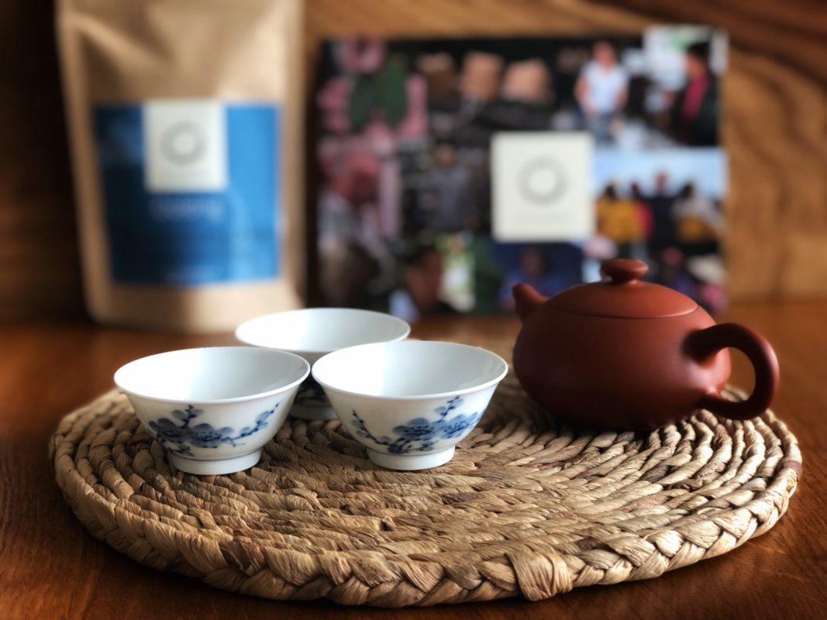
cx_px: 414
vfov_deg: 25.7
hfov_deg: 33.8
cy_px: 310
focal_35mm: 57
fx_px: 1362
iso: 32
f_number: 2.8
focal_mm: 6.6
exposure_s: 1/30
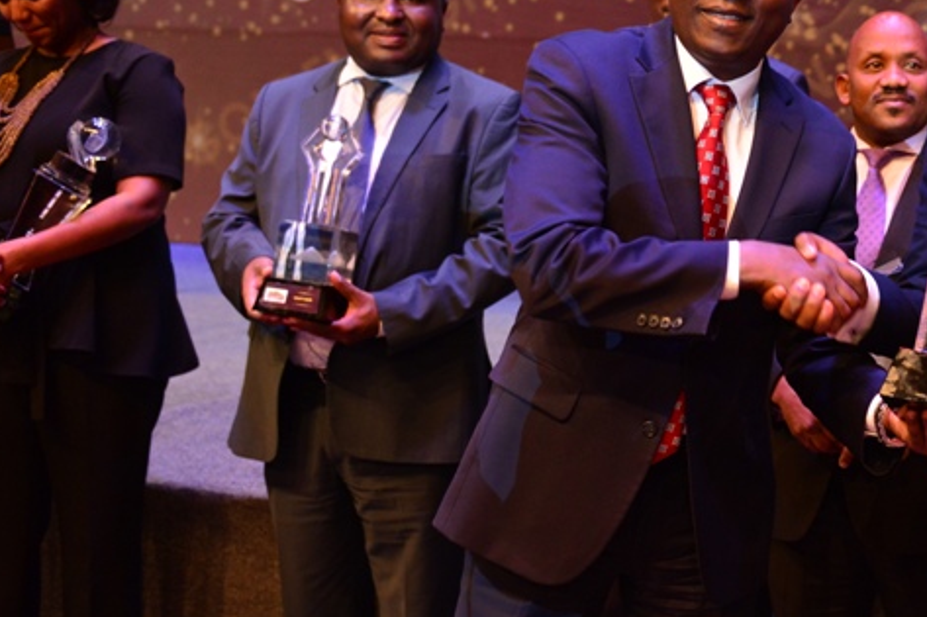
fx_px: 1905
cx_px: 935
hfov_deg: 25.9
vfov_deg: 18.4
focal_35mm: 74
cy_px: 258
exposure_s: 1/100
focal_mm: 35
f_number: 3.2
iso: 2000
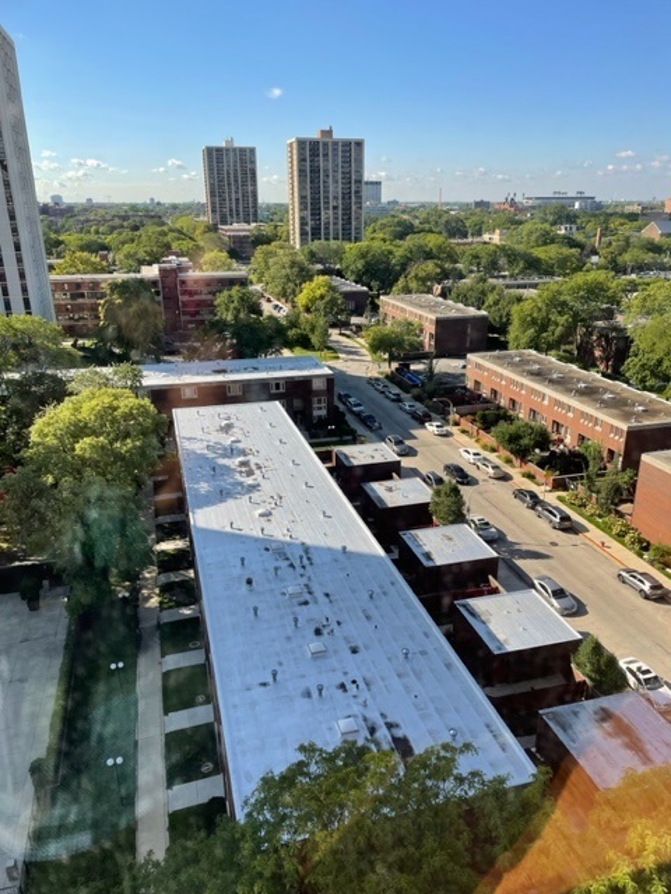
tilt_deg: -19.2
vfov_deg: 67.3
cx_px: 336
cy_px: 447
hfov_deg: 53.1
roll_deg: -0.1
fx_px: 672
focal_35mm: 26
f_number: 1.6
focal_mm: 4.2
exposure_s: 1/1125
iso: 32
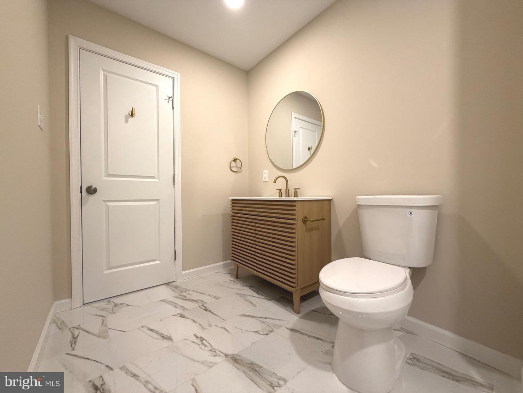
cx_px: 262
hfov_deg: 102.1
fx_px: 212
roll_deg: +1.7
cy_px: 196
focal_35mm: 14
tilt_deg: +0.8
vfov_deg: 85.7
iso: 200
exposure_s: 1/60
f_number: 2.2
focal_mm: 2.22
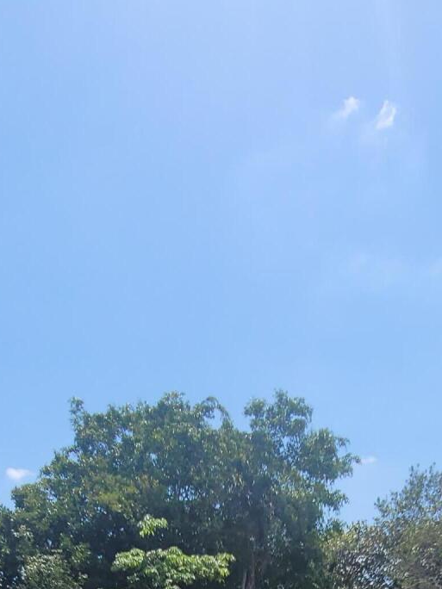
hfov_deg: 37.5
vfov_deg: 34.1
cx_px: 276
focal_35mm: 38
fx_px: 647
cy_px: 776
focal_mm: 2.2
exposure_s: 1/2463
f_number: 2.2
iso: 64
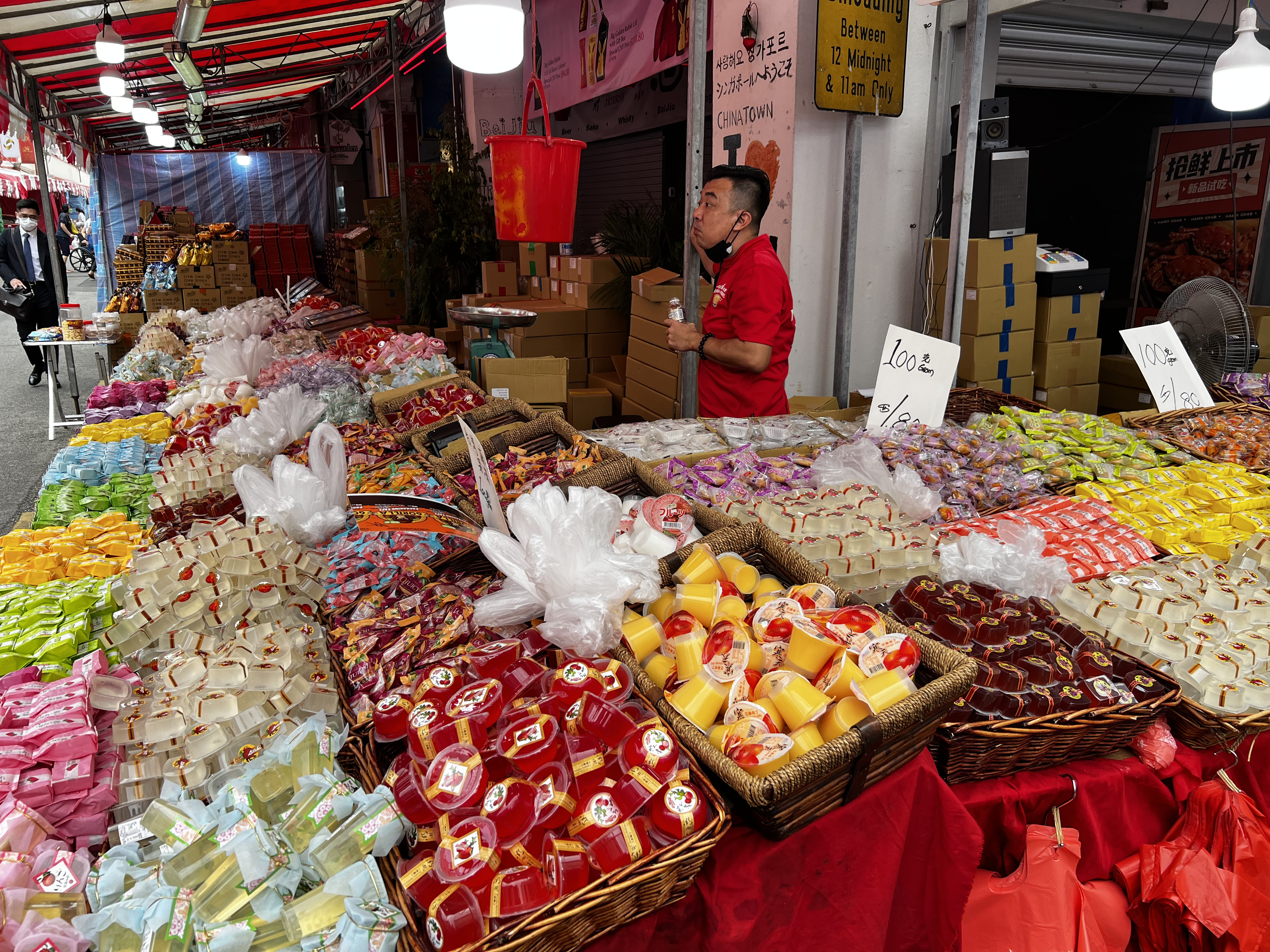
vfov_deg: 53.1
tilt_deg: -15.1
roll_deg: +0.0
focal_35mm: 26
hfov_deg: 67.3
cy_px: 476
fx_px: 954
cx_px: 635
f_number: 1.5
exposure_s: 1/763
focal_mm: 5.7
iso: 50
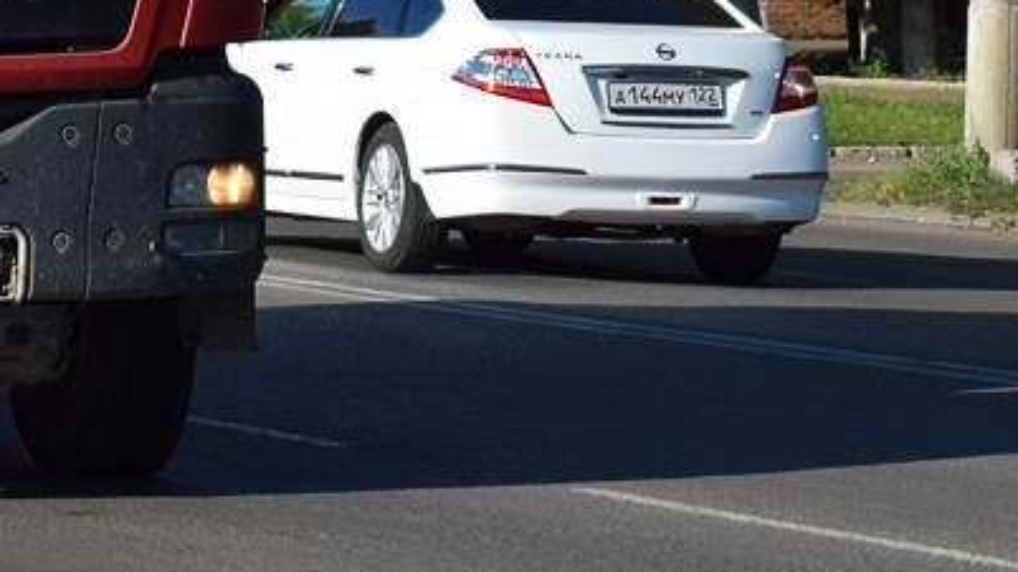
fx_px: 6073
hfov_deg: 9.4
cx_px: -268
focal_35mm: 225
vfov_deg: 5.3
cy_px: -301
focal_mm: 48
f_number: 5.6
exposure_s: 1/1000
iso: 200
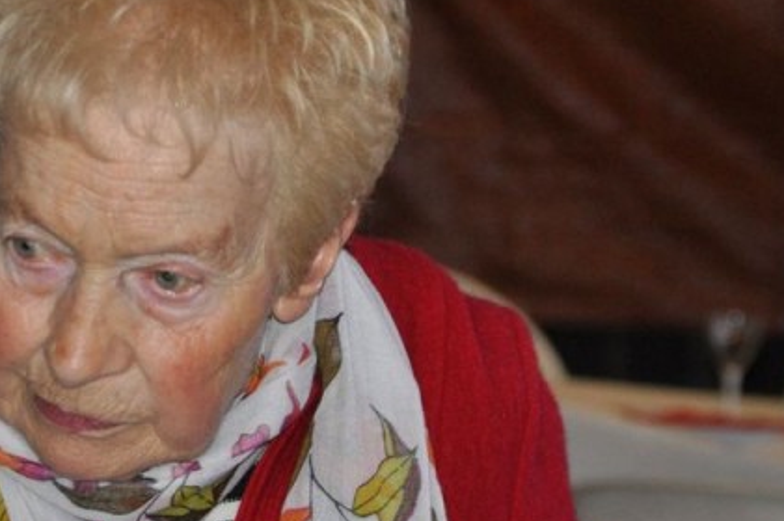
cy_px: 314
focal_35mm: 328
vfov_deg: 4.2
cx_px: 175
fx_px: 7137
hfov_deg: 6.3
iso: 800
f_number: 5.3
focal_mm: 90
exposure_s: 1/60
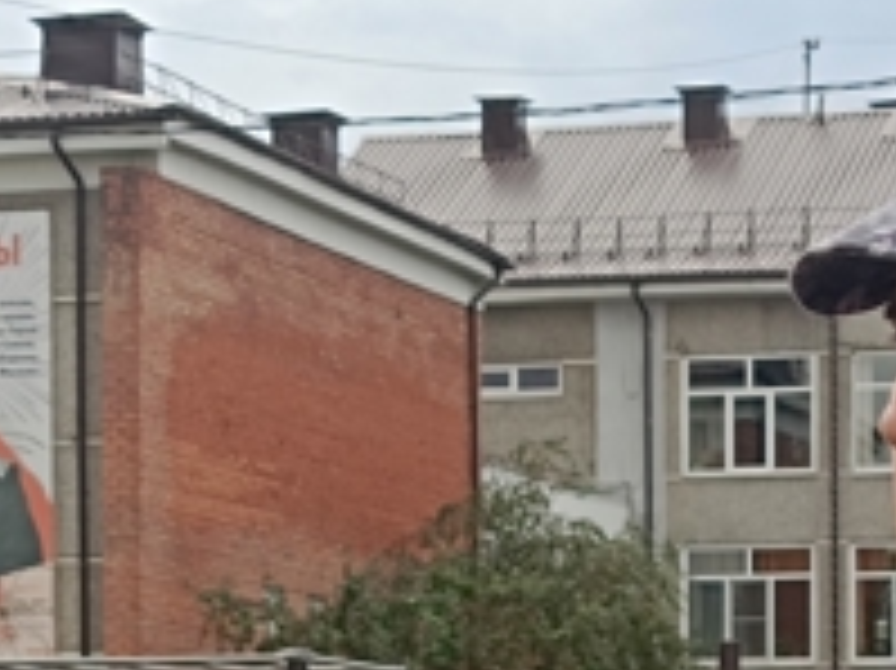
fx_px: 4242
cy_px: 872
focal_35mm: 164
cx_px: 633
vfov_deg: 8.9
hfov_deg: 12.0
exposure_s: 1/992
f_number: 1.75
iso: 50
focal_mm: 5.25
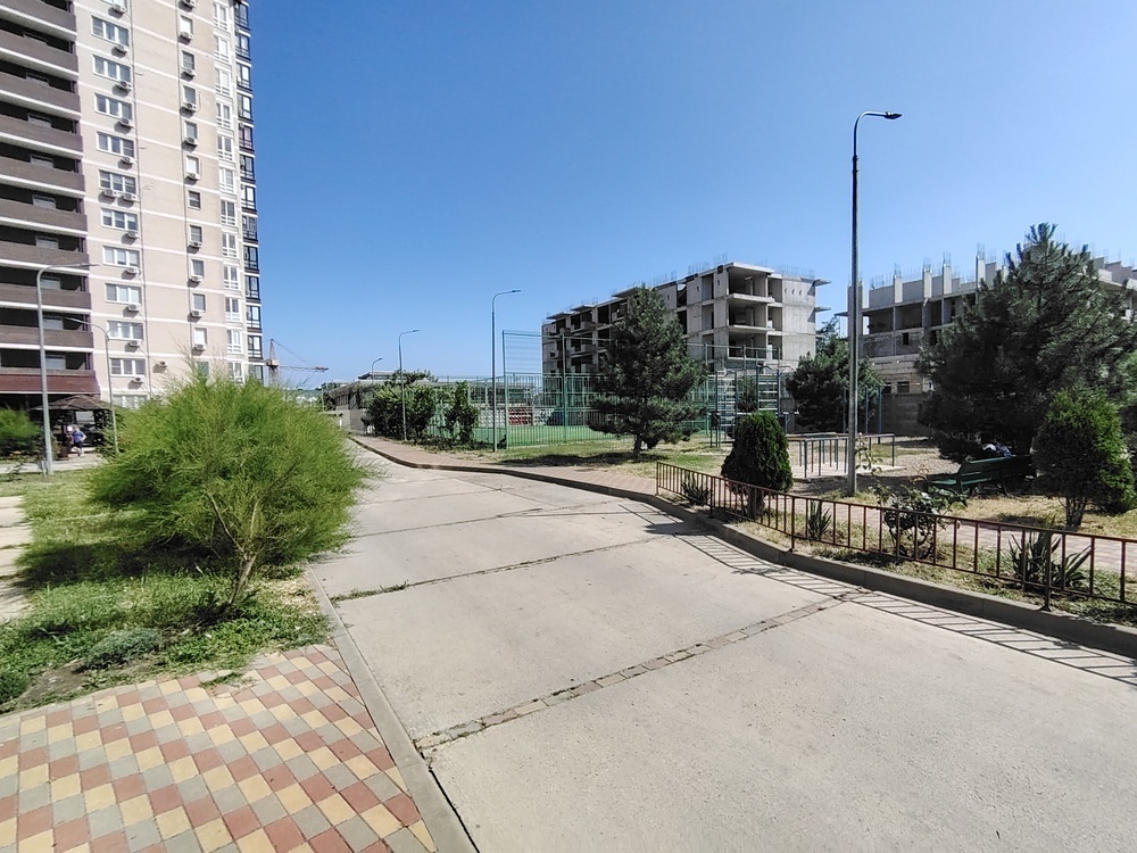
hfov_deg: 91.0
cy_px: 426
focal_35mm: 17
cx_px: 568
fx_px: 558
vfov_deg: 74.7
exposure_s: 1/2847
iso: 100
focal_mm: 1.42
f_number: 2.2
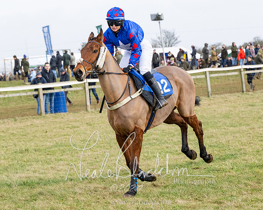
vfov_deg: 11.4
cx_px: 132
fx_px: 1052
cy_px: 105
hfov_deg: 14.2
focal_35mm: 135
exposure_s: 1/1600
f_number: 5
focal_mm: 80
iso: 800
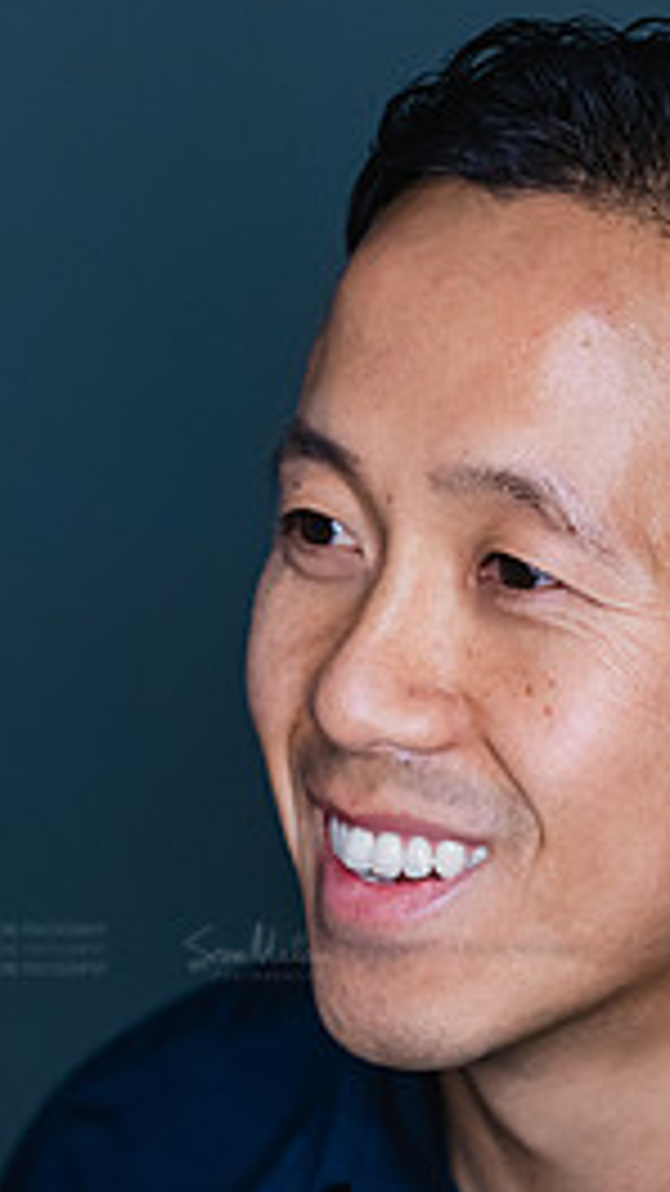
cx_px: 522
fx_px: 4771
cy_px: 882
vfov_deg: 14.2
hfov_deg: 8.0
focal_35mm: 151
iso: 2000
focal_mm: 85
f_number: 3.5
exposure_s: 1/320
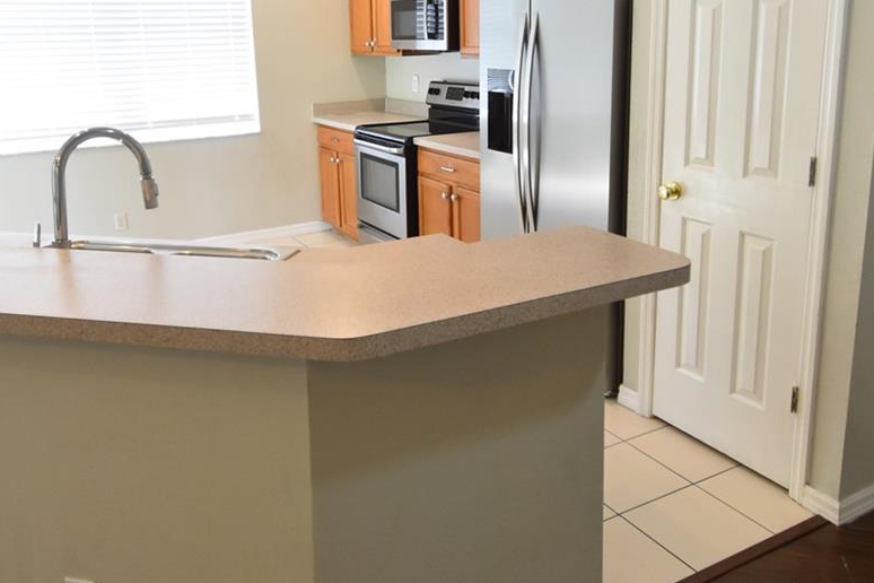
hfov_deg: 60.3
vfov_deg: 41.6
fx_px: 753
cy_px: 177
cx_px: 439
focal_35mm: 31
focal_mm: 10
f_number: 4
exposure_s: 1/60
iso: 800
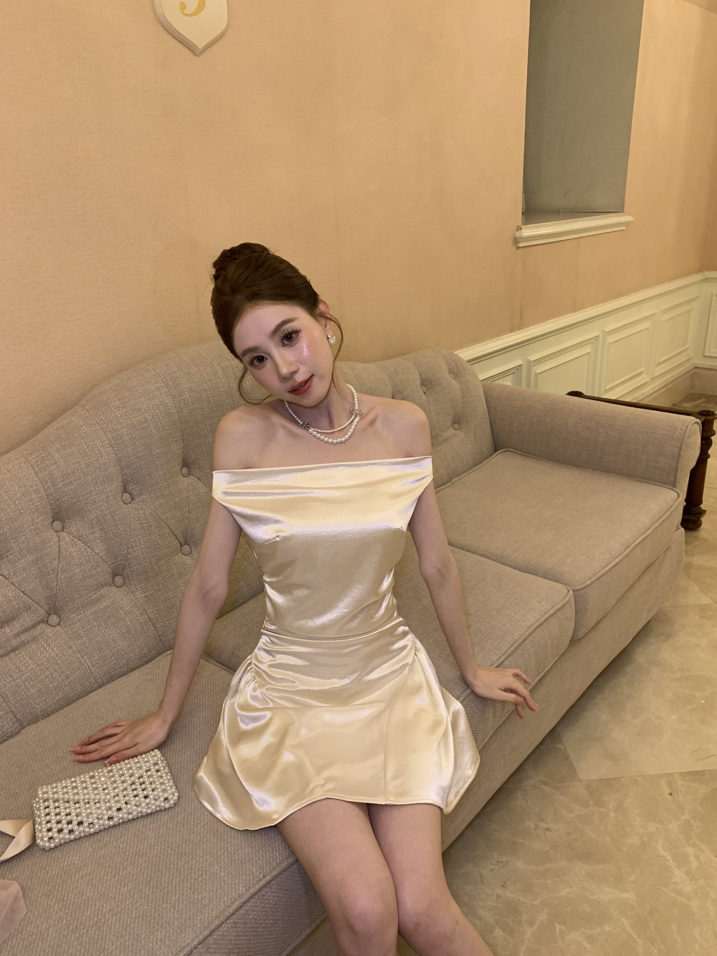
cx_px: 358
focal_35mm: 26
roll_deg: +2.8
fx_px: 718
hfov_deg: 53.1
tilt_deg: -20.8
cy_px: 478
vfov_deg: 67.3
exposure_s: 1/50
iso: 250
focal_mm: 4.25
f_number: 1.8
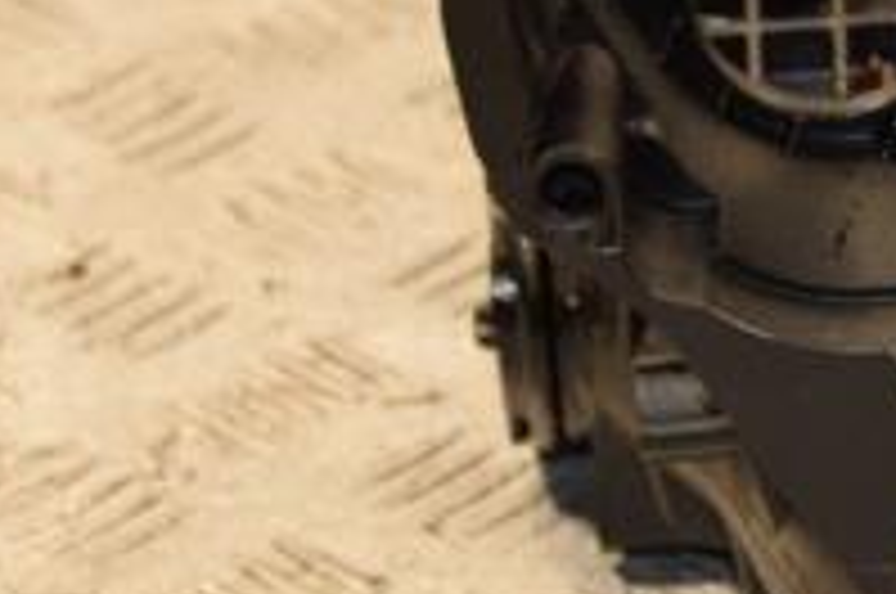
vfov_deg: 4.9
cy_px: 86
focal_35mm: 281
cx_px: 1009
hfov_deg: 7.3
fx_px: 6982
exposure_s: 1/100
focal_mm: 62
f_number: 5.3
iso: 800
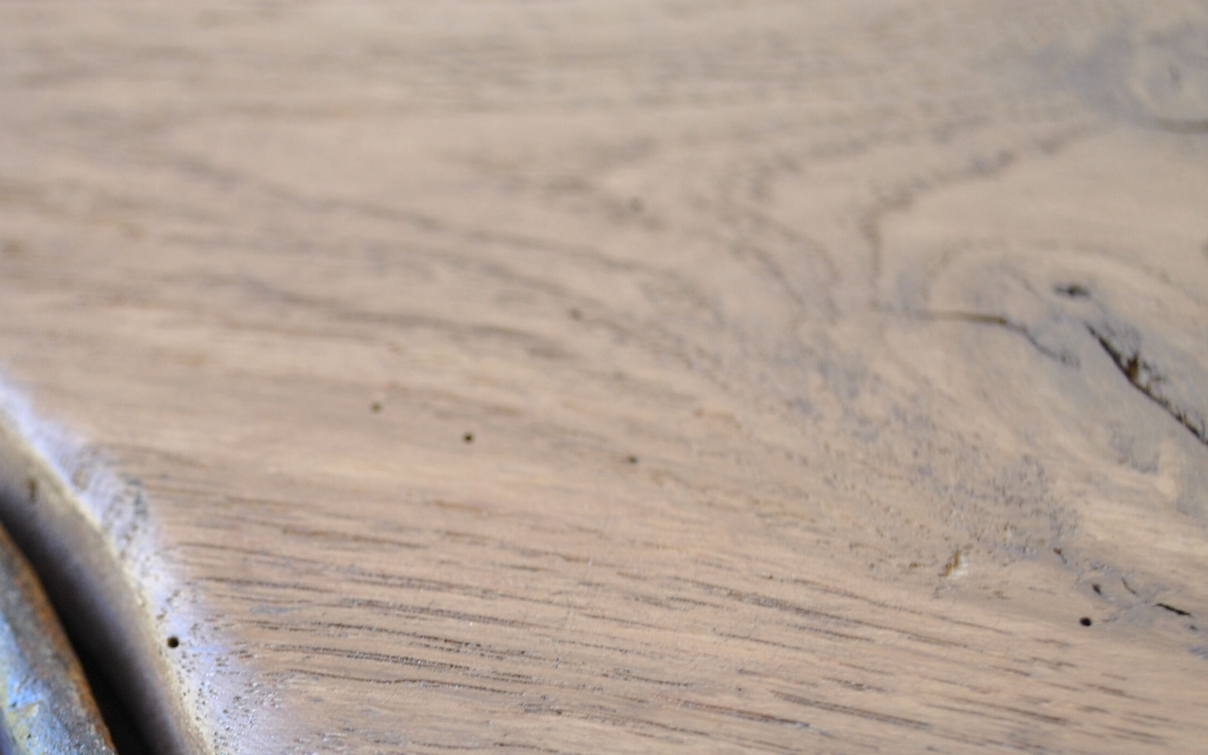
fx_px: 2272
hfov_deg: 29.2
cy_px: 630
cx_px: 254
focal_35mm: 69
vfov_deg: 18.7
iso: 320
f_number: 4.2
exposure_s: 1/30
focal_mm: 26
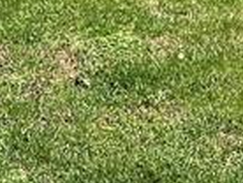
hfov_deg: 11.0
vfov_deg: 7.3
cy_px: -378
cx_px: 247
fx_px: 1252
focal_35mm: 178
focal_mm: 6.86
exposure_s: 1/2660
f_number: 1.78
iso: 80
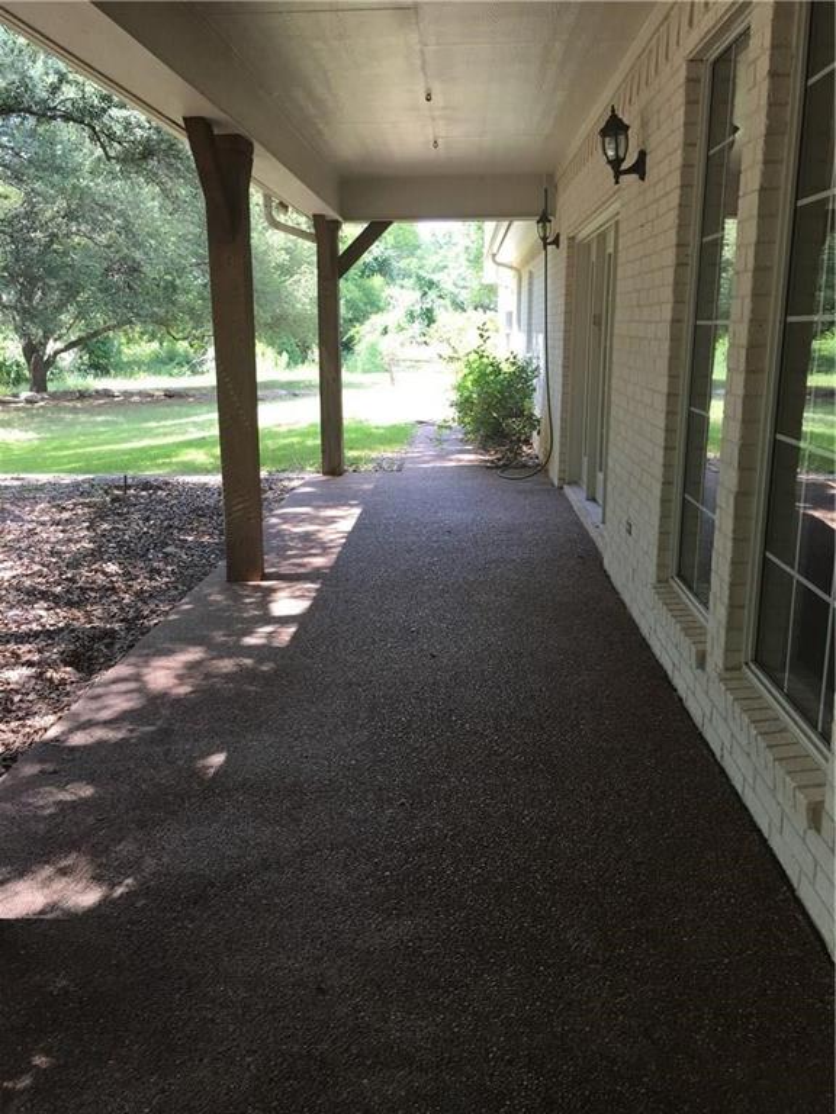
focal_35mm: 29
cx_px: 418
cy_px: 557
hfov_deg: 48.2
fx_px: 934
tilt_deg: -12.9
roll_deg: -0.2
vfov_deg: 61.7
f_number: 2.2
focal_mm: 4.15
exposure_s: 1/120
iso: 32
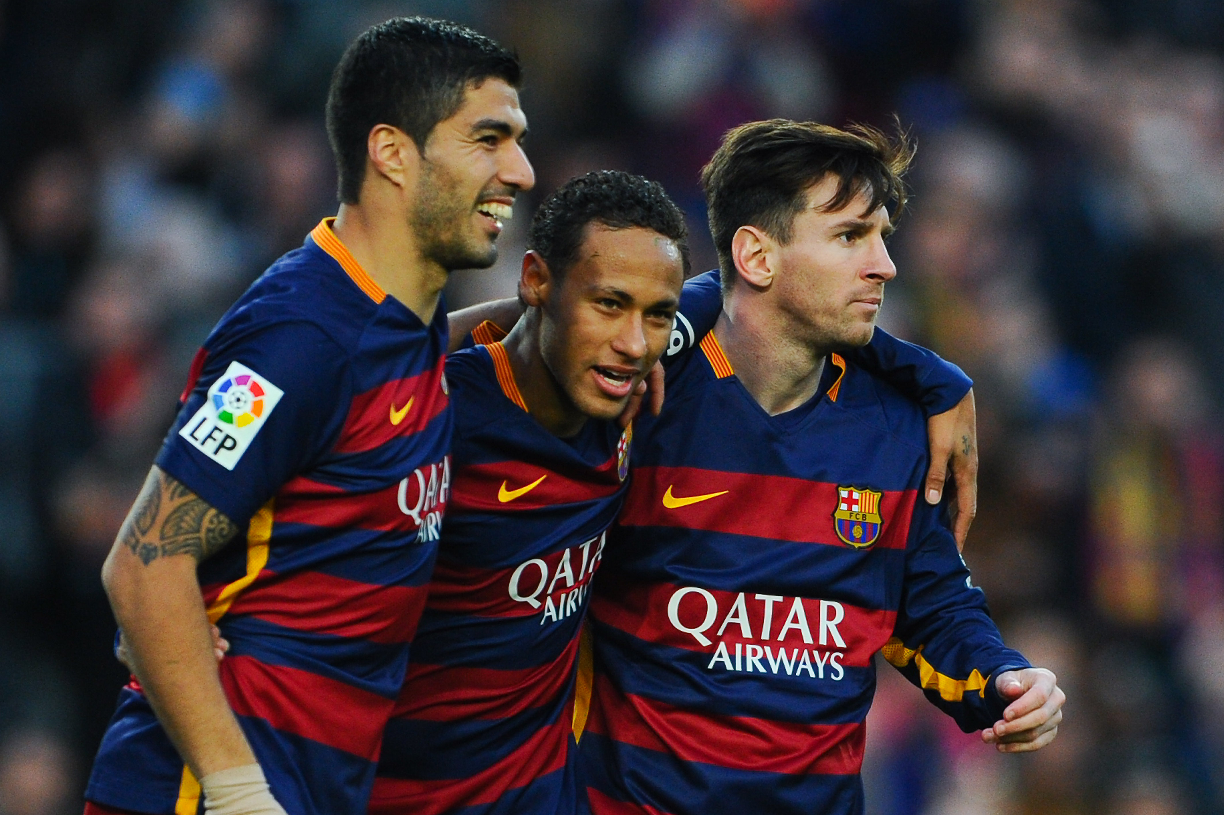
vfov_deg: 3.4
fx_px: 13591
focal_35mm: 400
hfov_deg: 5.2
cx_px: 612
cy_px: 408
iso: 1600
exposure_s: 1/1250
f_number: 3.5
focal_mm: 400
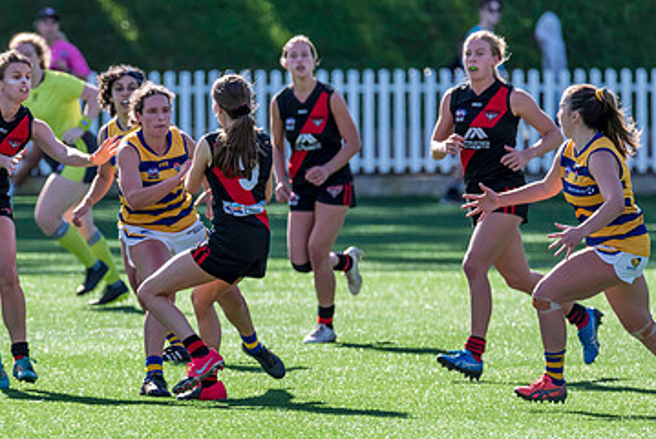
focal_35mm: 805
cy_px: 220
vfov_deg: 1.7
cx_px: 169
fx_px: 14680
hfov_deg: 2.6
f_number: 8
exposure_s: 1/1600
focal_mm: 460
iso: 800
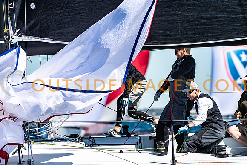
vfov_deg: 4.6
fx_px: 2059
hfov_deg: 6.9
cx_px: 124
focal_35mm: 300
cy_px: 82
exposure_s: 1/4000
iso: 320
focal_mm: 200
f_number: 5
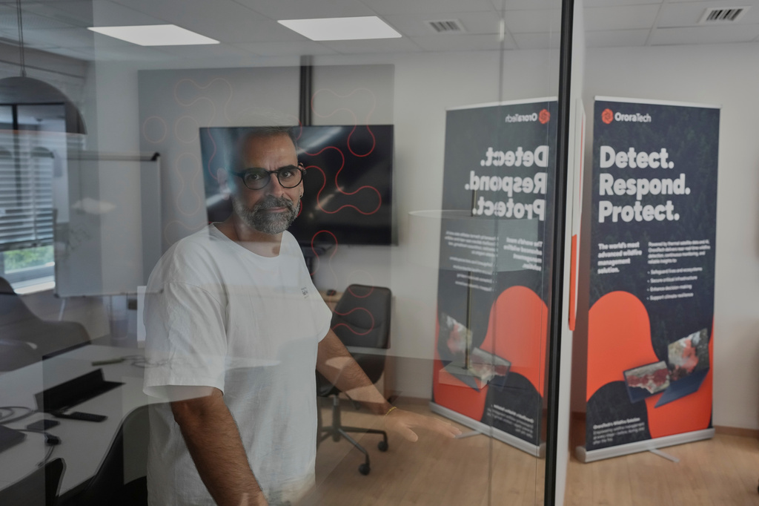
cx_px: 380
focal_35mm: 35
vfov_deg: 37.8
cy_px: 253
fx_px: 738
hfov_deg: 54.4
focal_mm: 35
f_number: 4
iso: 3200
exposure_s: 1/400
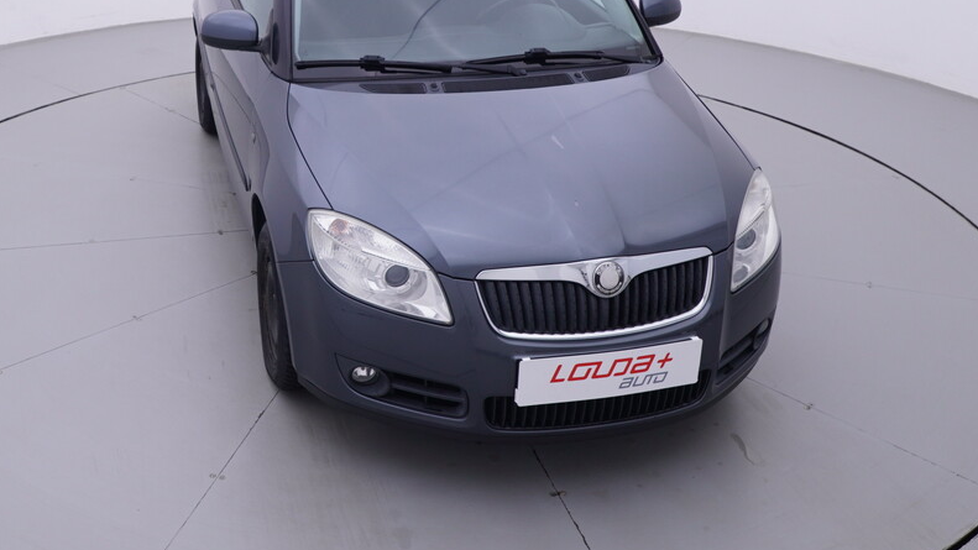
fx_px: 1114
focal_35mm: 43
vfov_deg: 27.2
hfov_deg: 46.7
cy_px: 114
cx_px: 328
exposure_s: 1/80
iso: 200
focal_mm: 15
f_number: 5
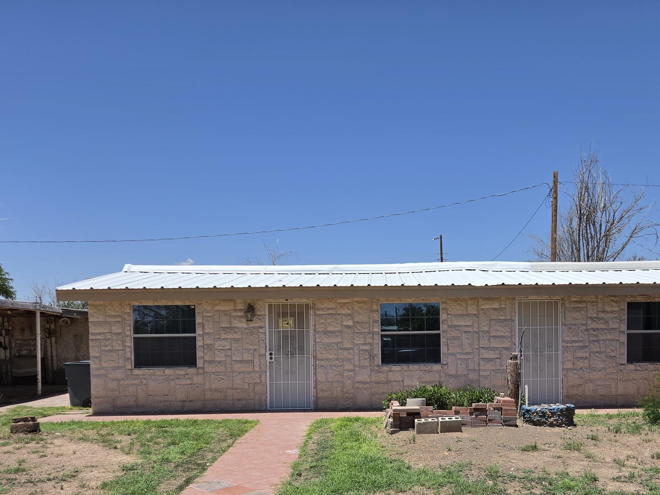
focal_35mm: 33
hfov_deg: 55.0
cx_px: 394
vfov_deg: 42.0
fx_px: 629
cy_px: 354
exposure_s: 1/6574
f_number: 1.8
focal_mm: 5.4
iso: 80
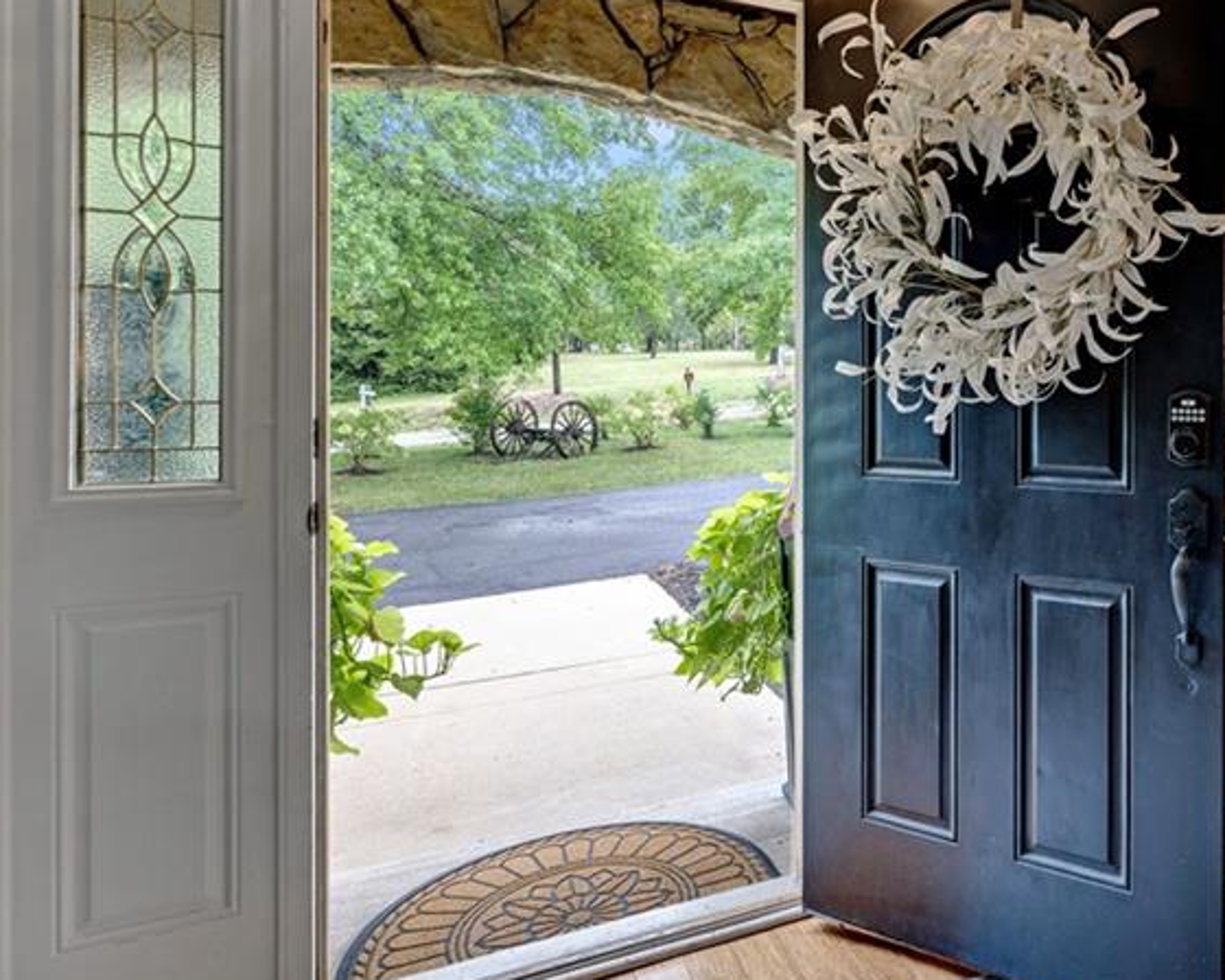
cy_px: 422
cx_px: 978
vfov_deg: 58.5
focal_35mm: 24
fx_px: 870
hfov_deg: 64.2
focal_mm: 14
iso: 100
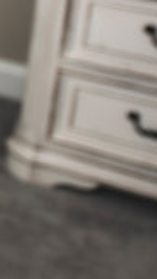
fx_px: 741
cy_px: -79
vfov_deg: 19.7
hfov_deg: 9.1
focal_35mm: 100
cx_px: -352
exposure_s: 1/125
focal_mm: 24
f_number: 2.8
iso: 160
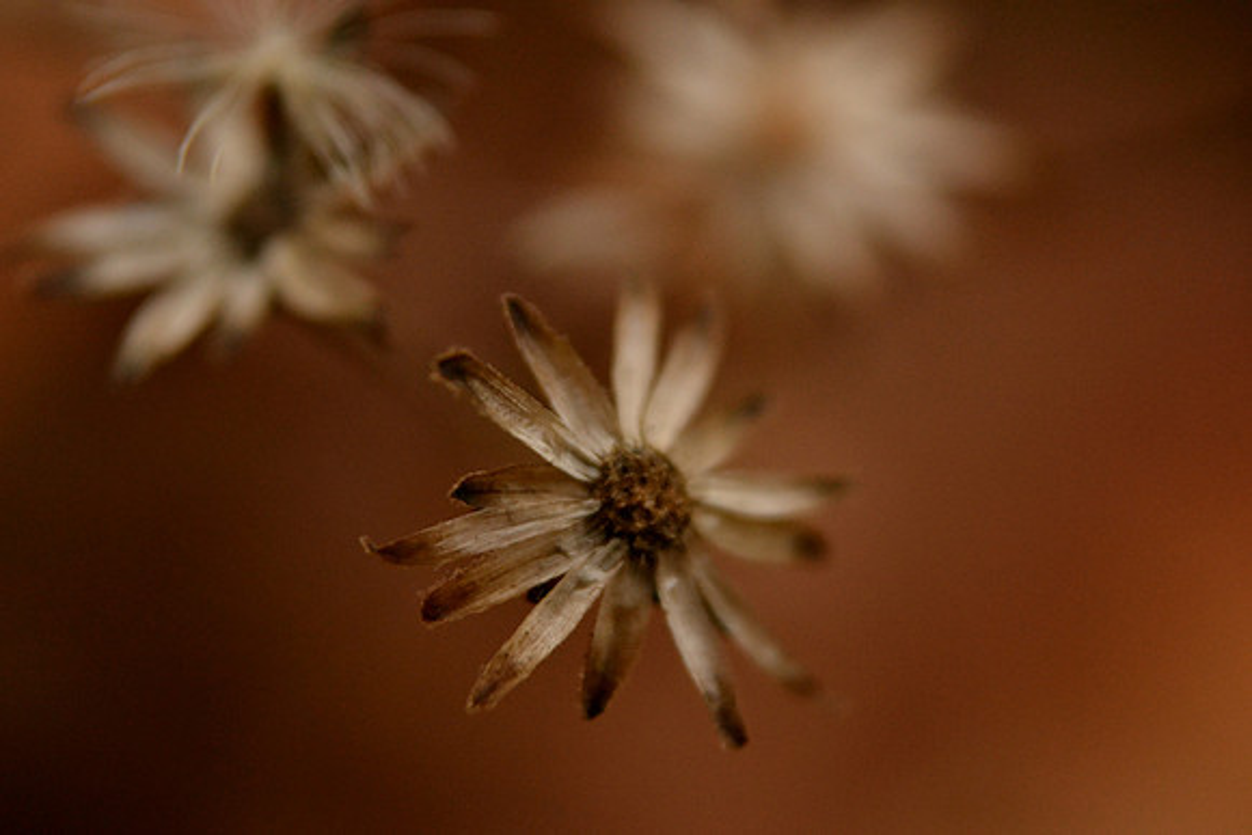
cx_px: 626
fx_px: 2870
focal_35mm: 82
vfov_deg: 16.6
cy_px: 418
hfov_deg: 24.6
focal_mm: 55
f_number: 5.6
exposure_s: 1/160
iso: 1600
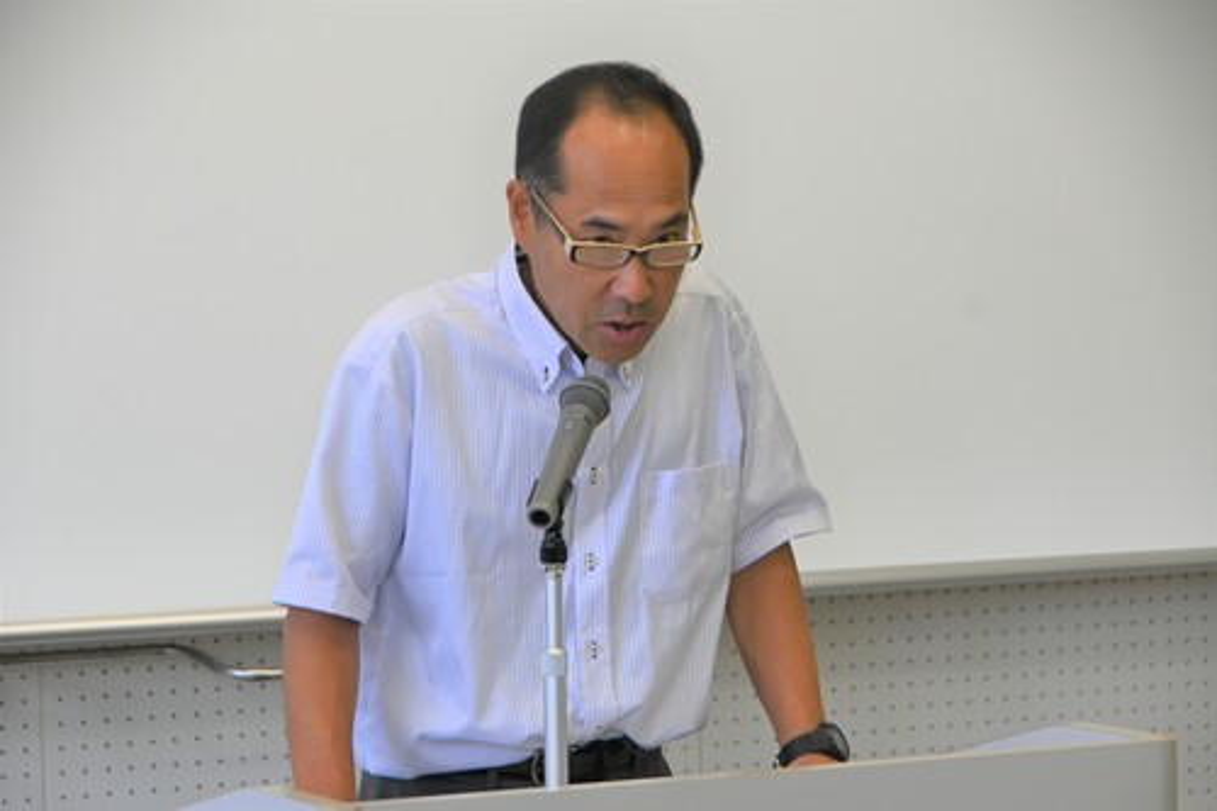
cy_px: 406
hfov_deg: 14.4
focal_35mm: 142
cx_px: 608
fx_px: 4815
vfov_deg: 9.6
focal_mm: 95
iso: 400
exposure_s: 1/160
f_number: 5.3
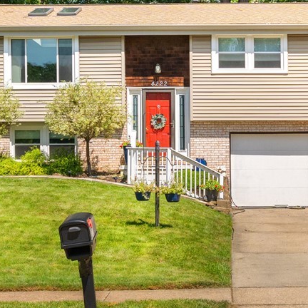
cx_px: 207
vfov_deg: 21.8
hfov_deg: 21.8
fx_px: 795
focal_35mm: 79
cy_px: 98
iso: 400
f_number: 8
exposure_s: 1/100
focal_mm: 25
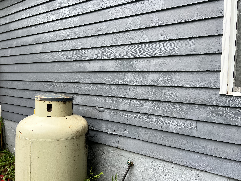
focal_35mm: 26
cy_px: 90
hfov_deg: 67.3
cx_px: 120
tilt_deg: -5.1
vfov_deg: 53.1
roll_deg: -1.1
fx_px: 181
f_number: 1.5
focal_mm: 5.7
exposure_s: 1/674
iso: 50
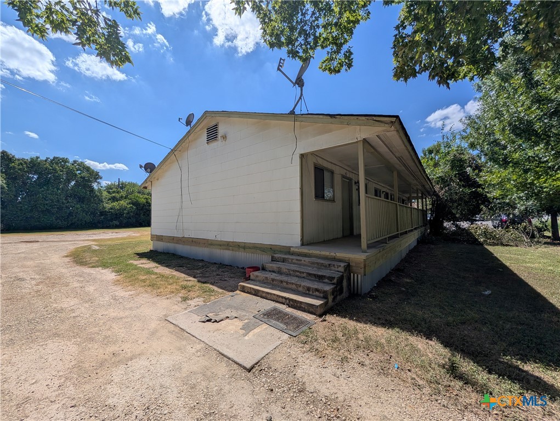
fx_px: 194
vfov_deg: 94.6
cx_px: 280
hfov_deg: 110.5
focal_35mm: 12
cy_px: 210
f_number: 1.7
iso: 51
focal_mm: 2.02
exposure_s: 1/8333
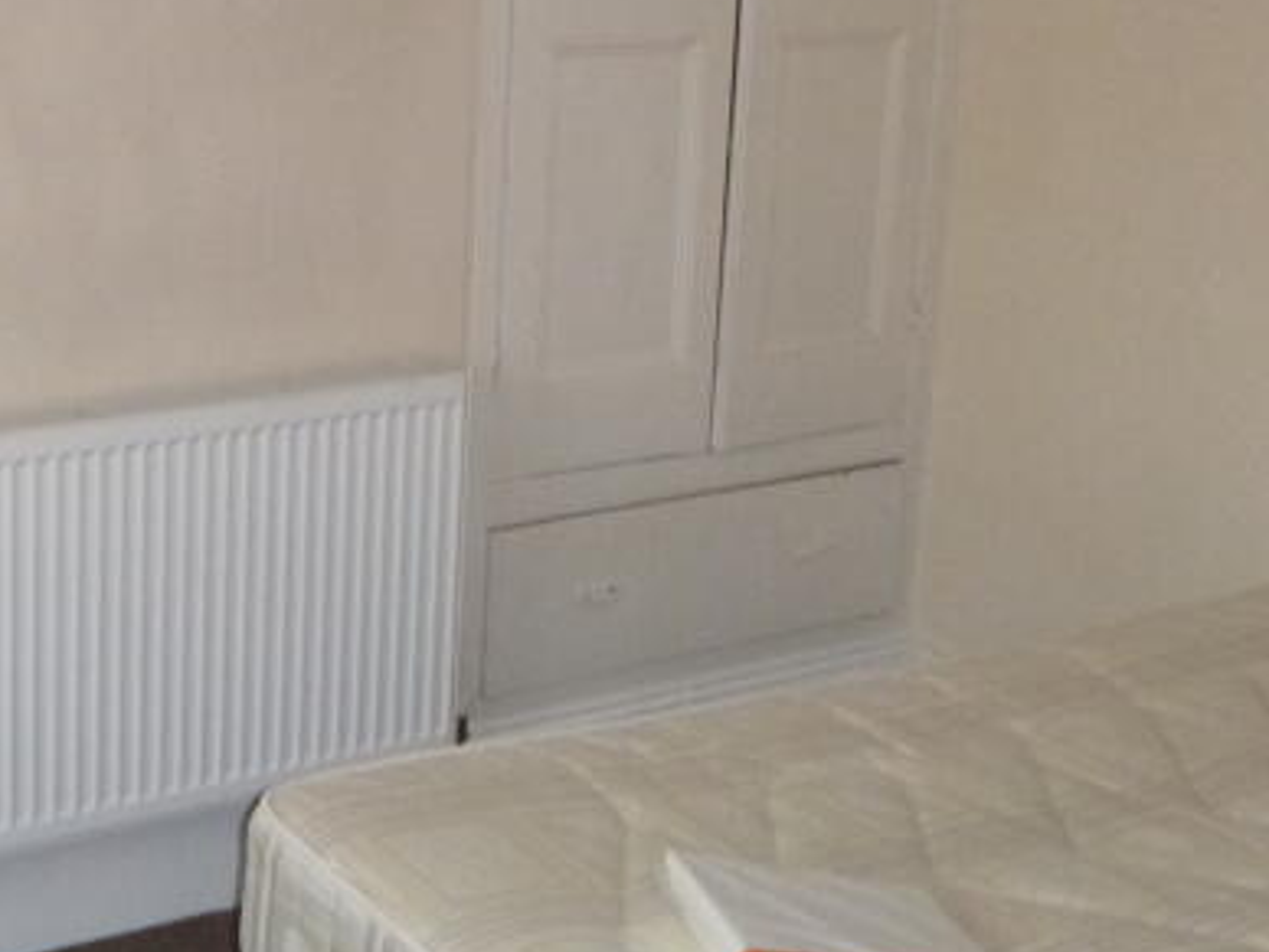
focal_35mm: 66
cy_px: 288
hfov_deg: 28.4
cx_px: 147
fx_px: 2420
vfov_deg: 22.1
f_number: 3.9
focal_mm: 4.5
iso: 400
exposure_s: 1/60
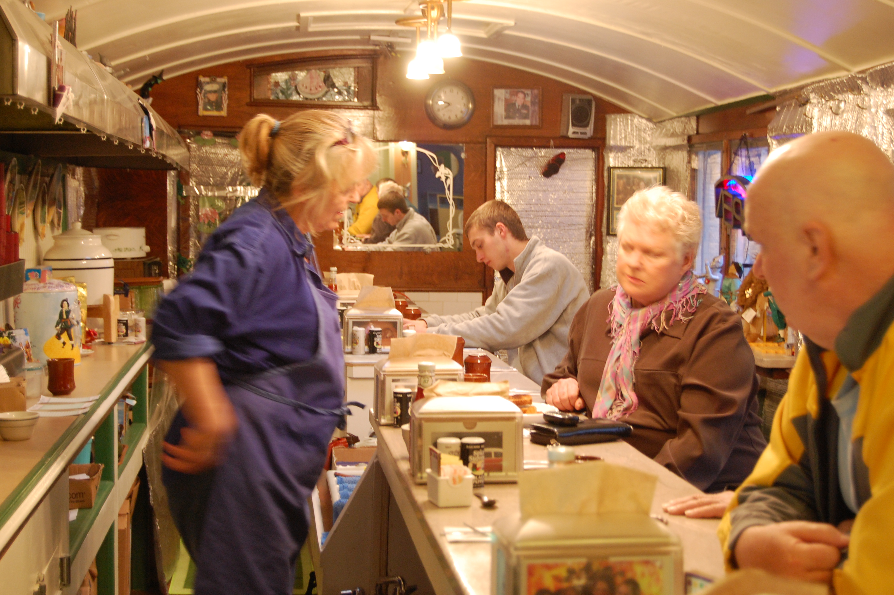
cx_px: 447
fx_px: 1489
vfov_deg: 22.6
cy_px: 298
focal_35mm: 60
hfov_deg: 33.4
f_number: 5
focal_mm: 40
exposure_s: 1/10
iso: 800
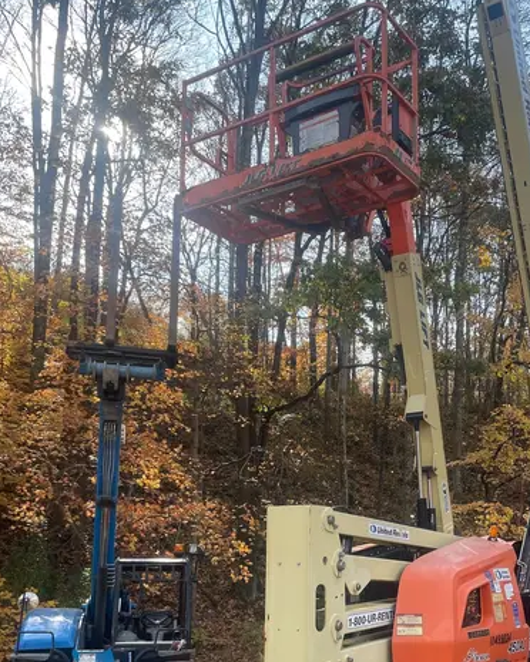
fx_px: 784
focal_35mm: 40
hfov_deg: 37.0
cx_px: 346
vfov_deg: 44.7
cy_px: 469
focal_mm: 4.2
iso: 32
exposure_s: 1/836
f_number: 1.6
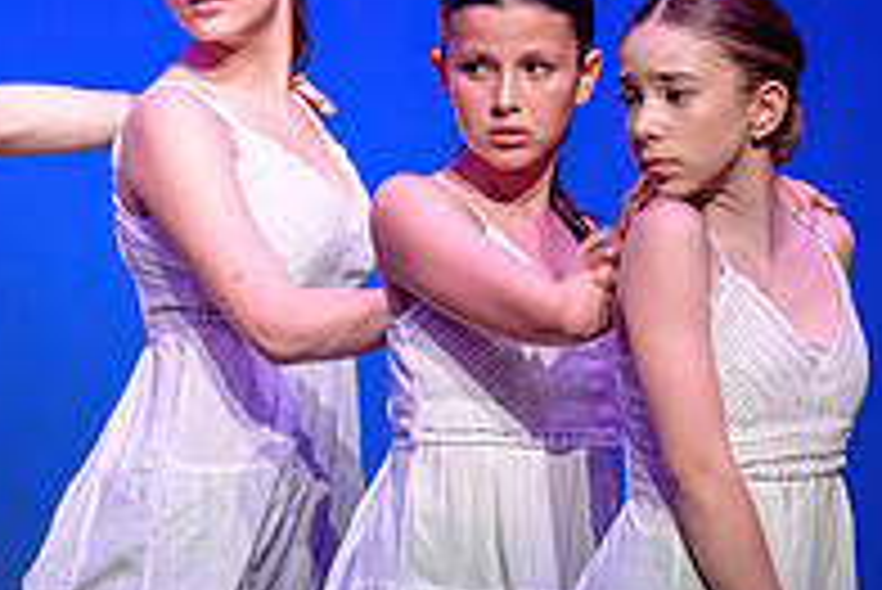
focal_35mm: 636
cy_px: 600
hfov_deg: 3.2
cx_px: 312
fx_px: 15593
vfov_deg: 2.2
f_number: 2.8
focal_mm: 200
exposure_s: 1/500
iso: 1600
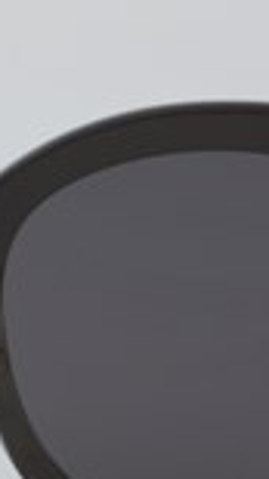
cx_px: -96
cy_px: 306
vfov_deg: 9.7
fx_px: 2824
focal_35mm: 222
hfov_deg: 5.4
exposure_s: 1/3
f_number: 32
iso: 100
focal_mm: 55
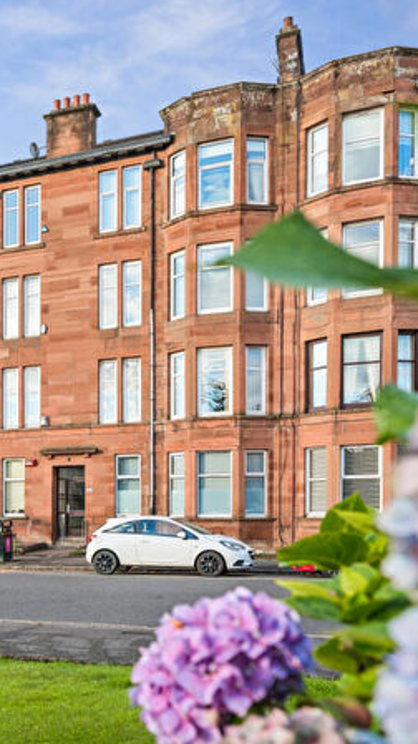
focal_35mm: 36
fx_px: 709
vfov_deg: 55.3
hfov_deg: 29.8
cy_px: 365
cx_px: -32
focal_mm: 22
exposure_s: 1/100
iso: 50
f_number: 4.5
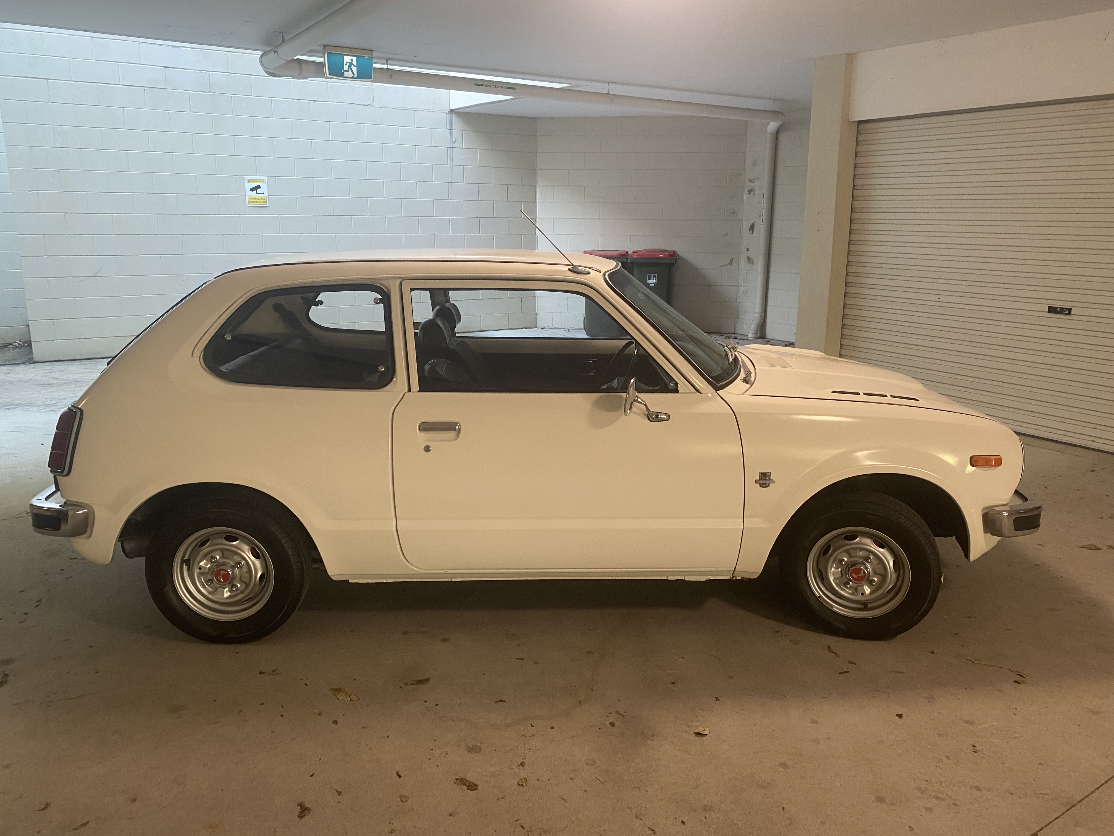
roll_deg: -0.5
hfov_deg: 67.3
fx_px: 837
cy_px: 418
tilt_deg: -12.6
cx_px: 557
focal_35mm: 26
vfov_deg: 53.1
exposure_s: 1/50
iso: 125
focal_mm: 4.25
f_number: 1.8
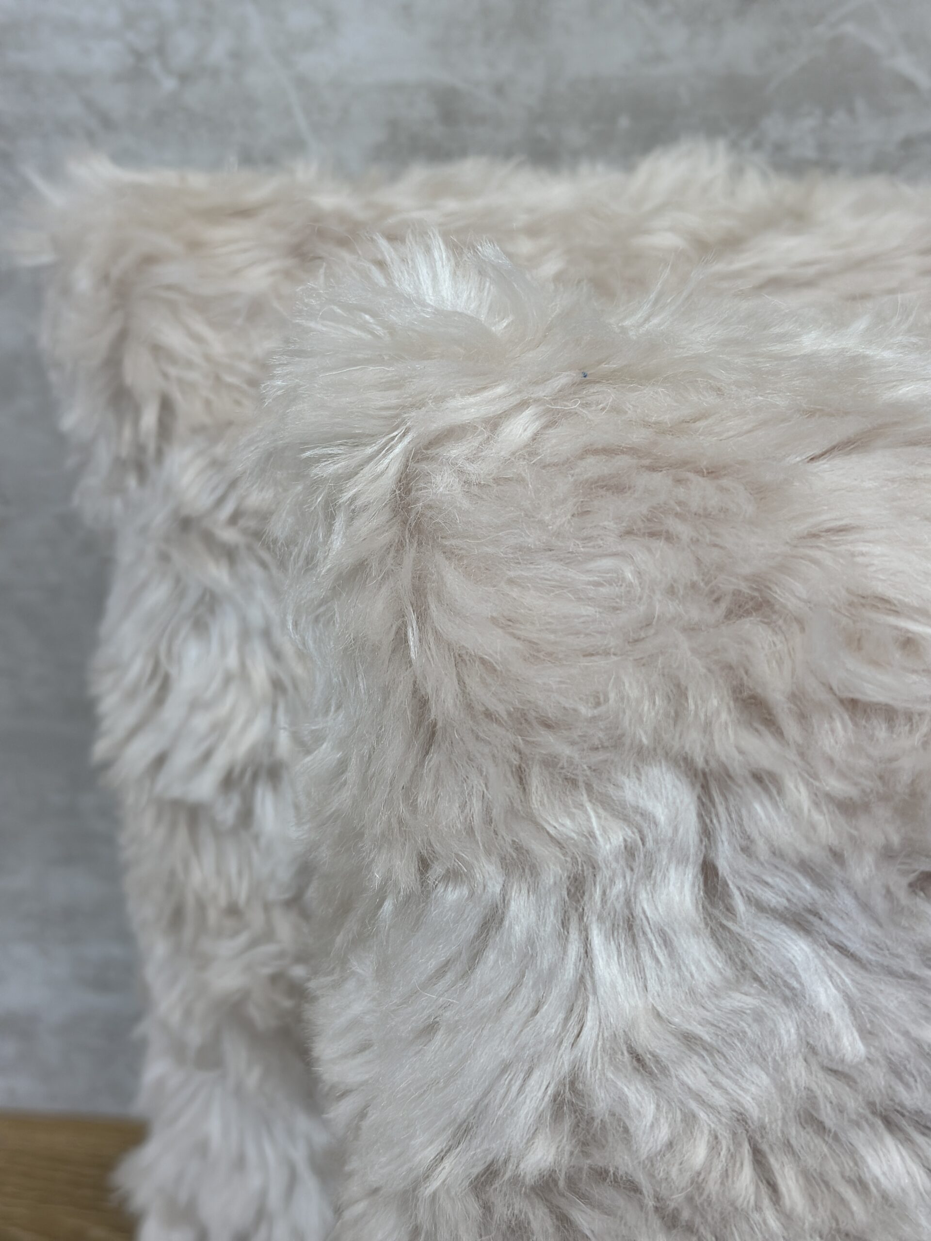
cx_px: 466
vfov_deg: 39.7
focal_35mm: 48
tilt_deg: -22.0
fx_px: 1721
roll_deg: +2.8
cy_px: 620
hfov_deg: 30.3
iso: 80
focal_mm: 6.86
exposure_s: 1/402
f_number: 1.78
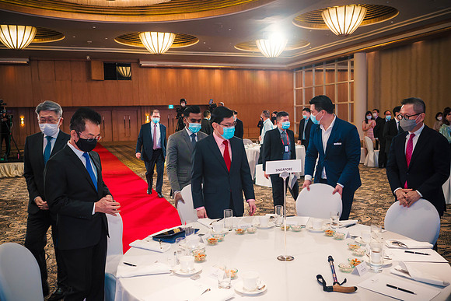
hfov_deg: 58.3
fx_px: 404
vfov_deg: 40.9
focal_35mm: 32
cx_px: 226
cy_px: 150
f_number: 2.8
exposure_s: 1/100
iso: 1000
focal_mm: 15
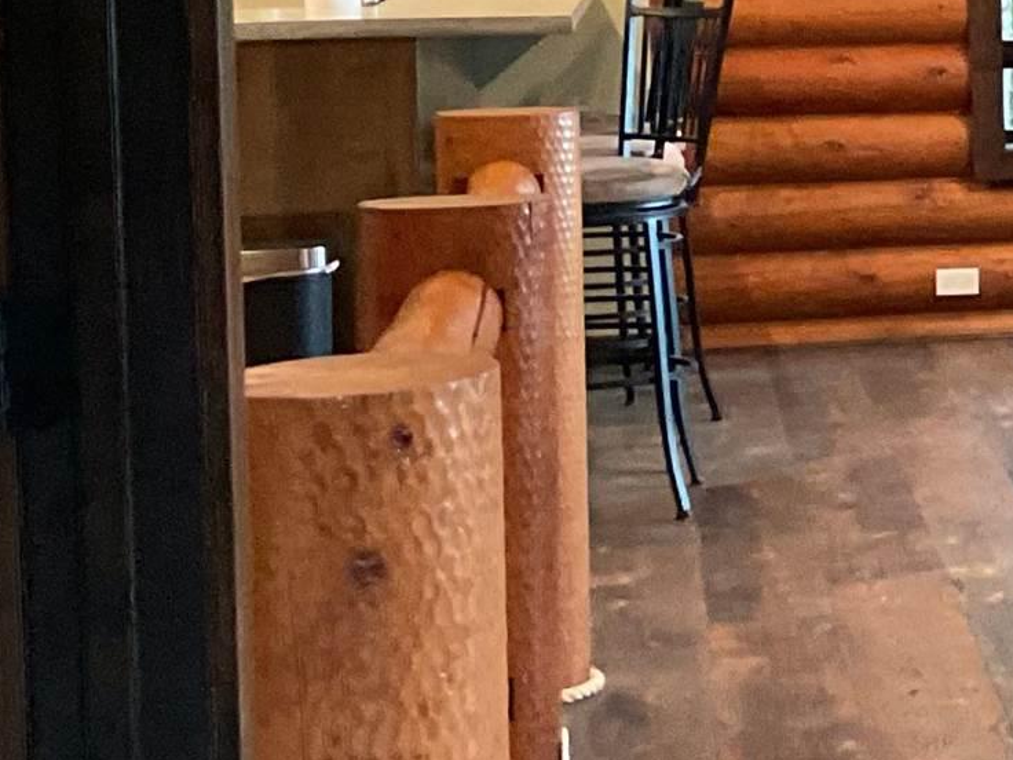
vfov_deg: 12.1
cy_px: 40
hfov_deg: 14.6
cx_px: 1730
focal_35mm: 121
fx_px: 3541
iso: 250
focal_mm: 3
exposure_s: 1/60
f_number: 1.8
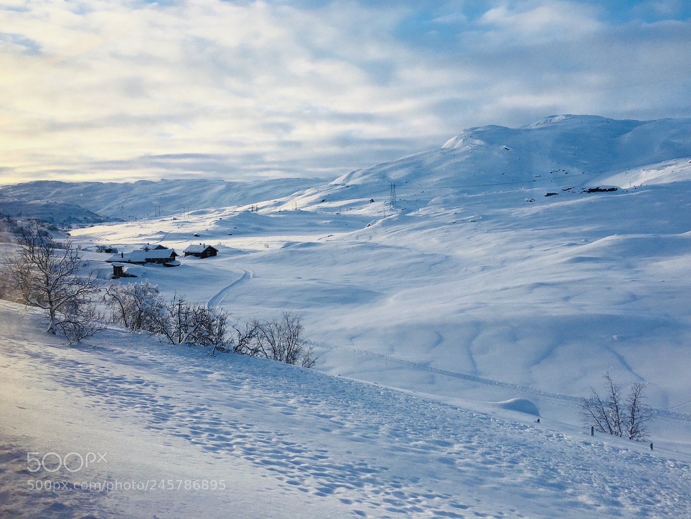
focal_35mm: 29
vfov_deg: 48.2
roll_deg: -1.3
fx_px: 579
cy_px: 260
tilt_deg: -1.5
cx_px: 346
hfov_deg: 61.7
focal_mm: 4.15
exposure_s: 1/1166
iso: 25
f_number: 2.2
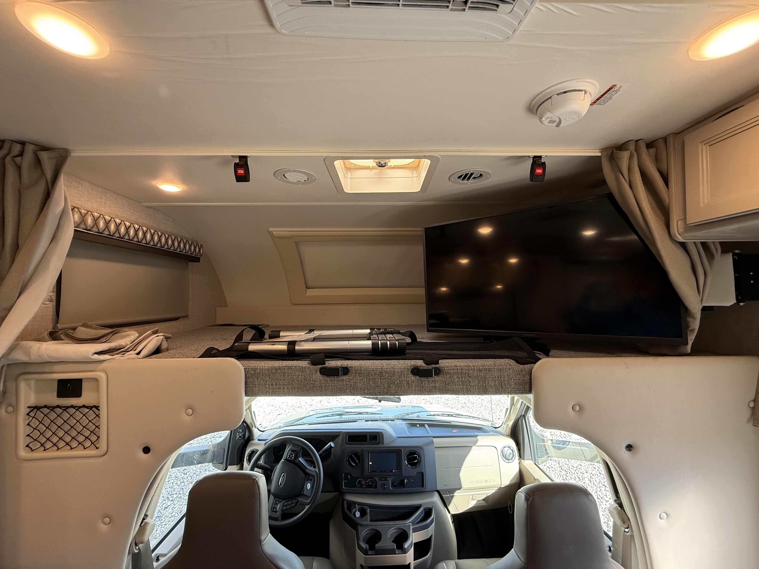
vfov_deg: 85.7
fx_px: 307
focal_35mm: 14
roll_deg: -0.9
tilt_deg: +1.3
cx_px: 380
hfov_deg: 102.1
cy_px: 284
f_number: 2.2
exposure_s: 1/99
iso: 250
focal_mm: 2.22
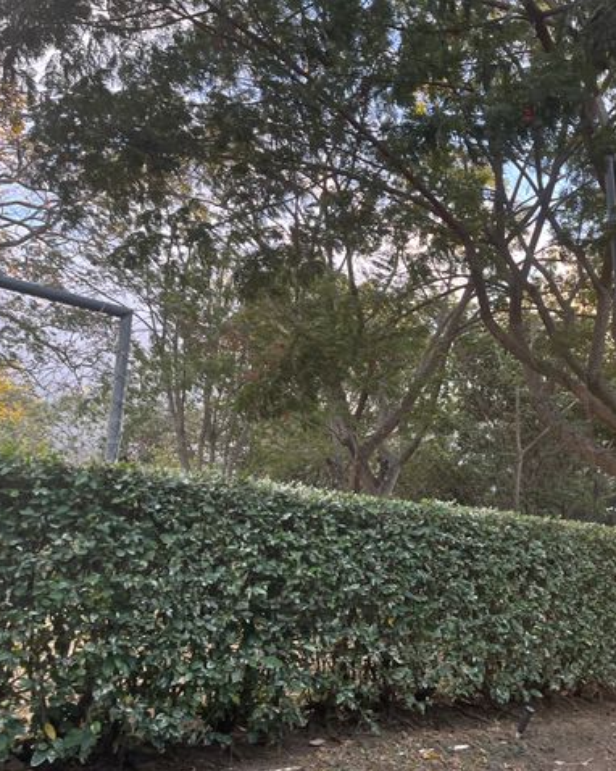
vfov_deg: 52.9
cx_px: 387
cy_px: 386
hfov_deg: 43.0
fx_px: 775
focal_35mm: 34
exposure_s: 1/121
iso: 80
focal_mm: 5.1
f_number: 1.6
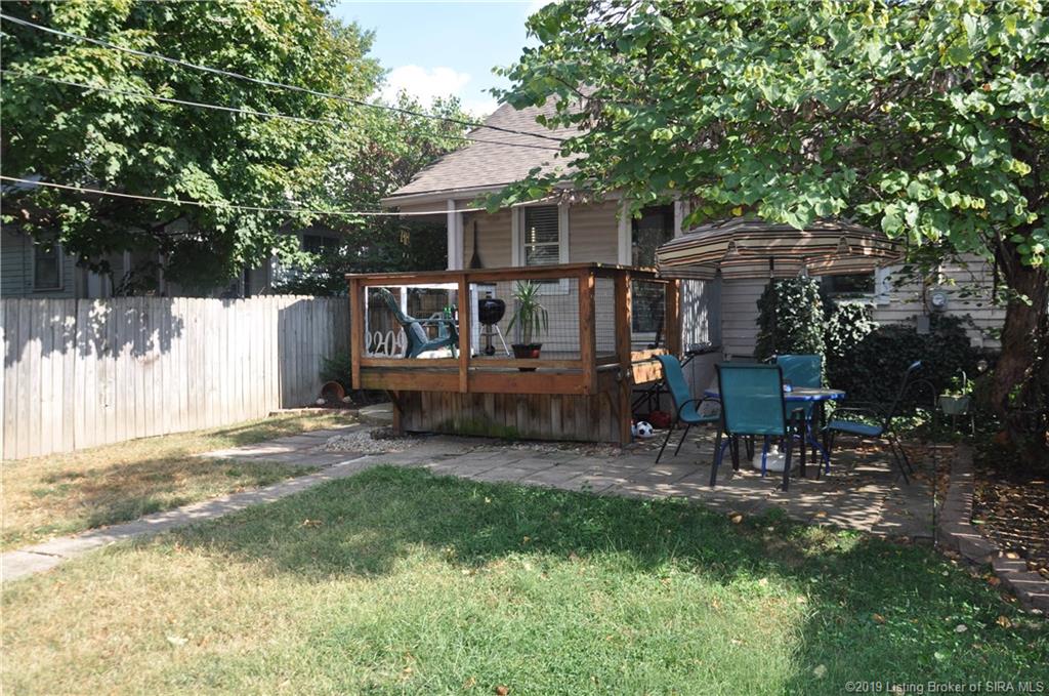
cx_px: 524
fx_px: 916
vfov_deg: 41.6
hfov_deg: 59.6
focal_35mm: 32
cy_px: 348
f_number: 7.1
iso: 200
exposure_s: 1/200
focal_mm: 21
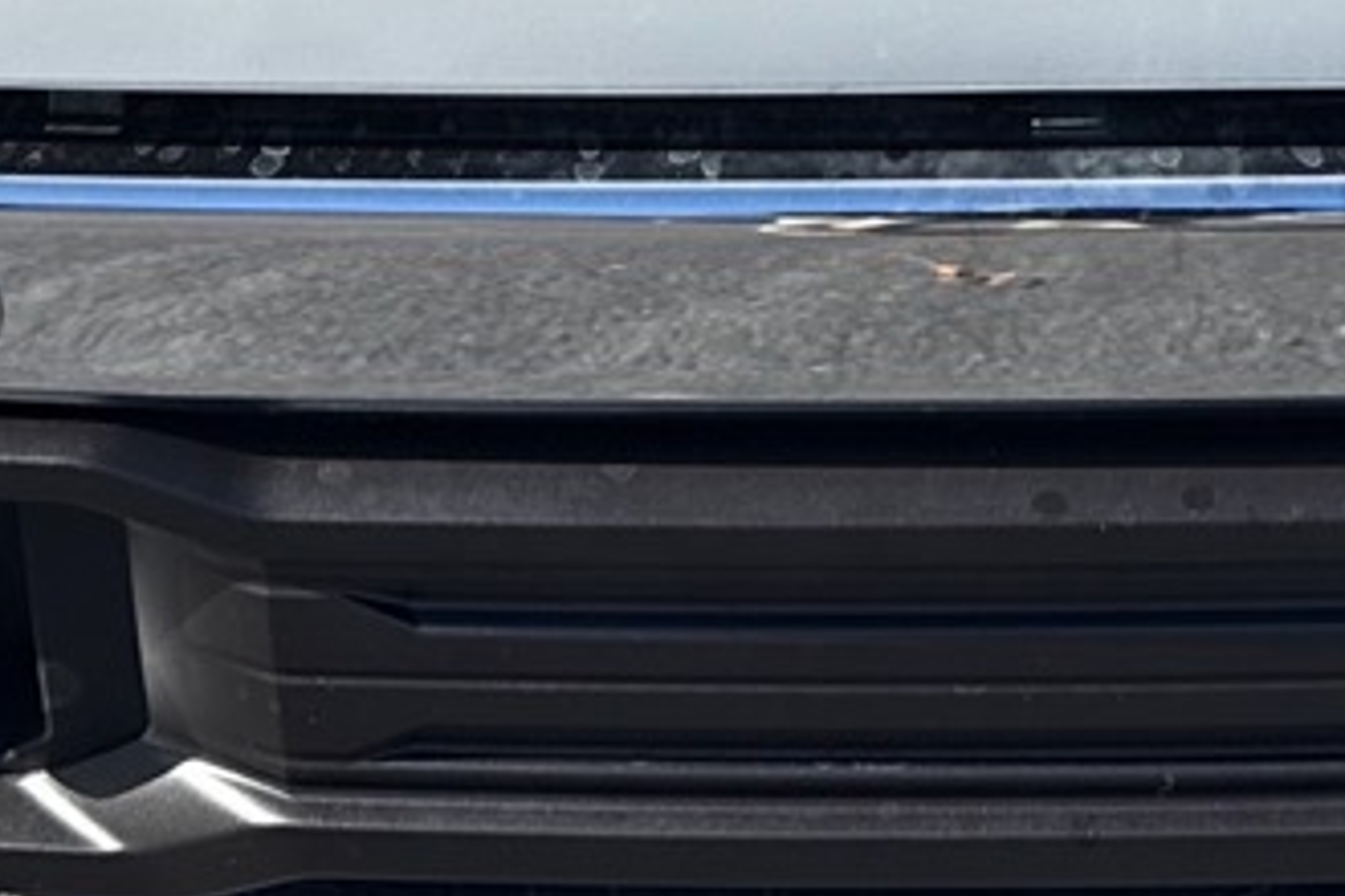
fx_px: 4520
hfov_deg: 16.8
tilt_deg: -15.3
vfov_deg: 10.3
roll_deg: +0.3
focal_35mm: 121
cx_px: 1019
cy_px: -994
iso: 100
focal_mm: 6.76
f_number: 1.78
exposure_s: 1/3584
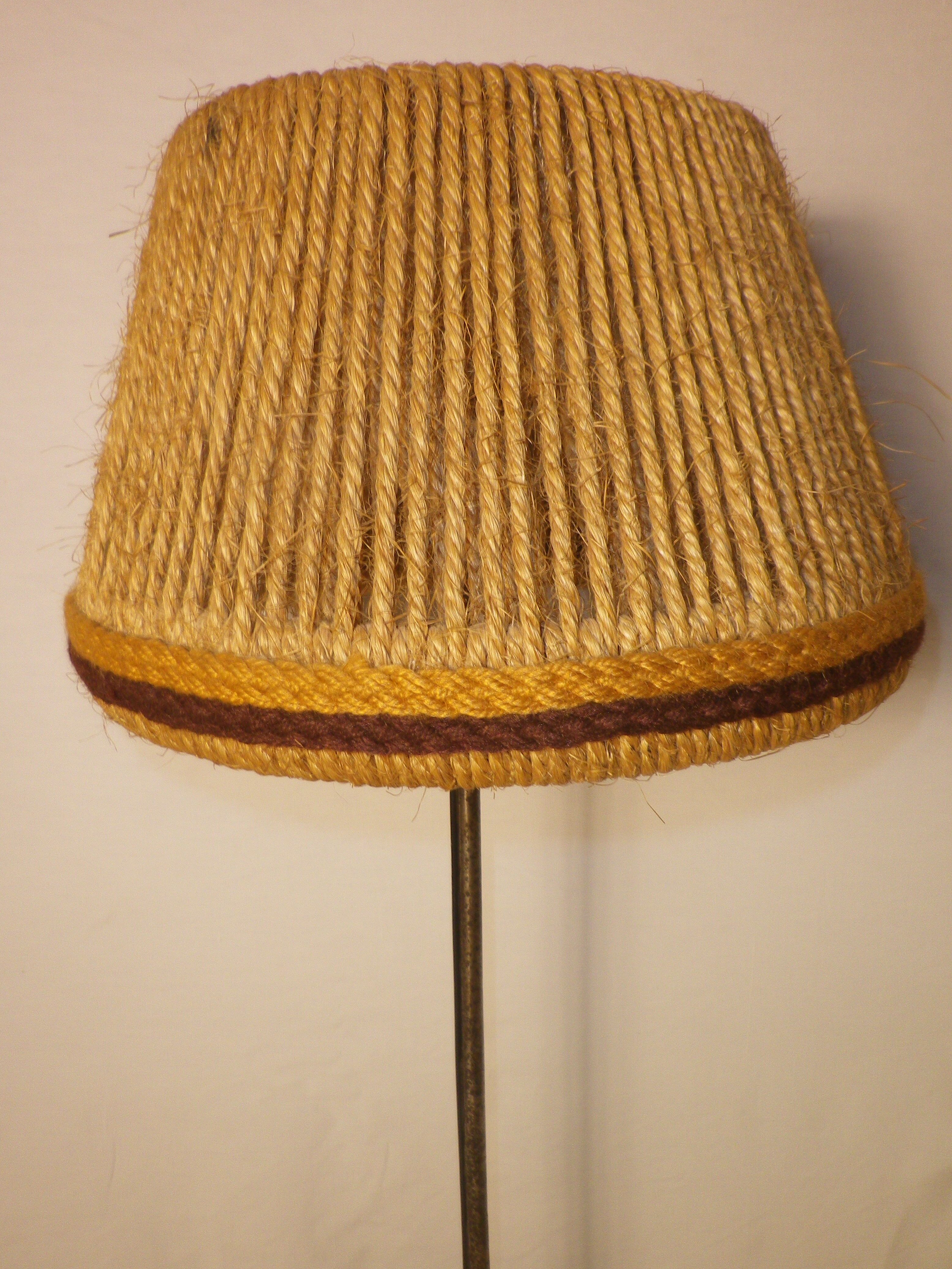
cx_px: 478
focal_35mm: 29
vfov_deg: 61.6
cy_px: 614
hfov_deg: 48.2
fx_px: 1063
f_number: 3.2
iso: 80
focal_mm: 5
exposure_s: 1/50
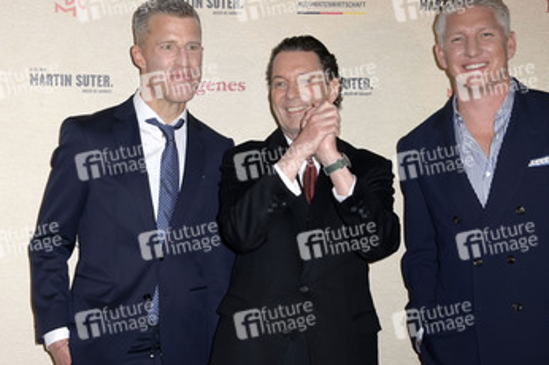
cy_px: 202
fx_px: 1112
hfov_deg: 27.7
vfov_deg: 18.6
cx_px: 296
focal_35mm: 73
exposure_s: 1/250
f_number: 5.6
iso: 400
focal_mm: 56
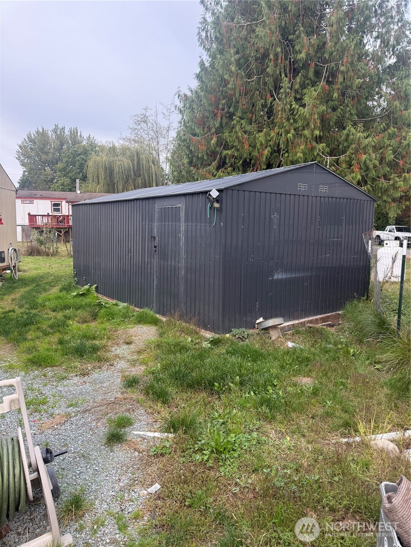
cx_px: 206
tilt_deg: -7.1
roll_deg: -1.4
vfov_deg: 71.6
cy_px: 274
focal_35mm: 24
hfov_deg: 56.8
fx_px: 380
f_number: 1.78
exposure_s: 1/660
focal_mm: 6.76
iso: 100
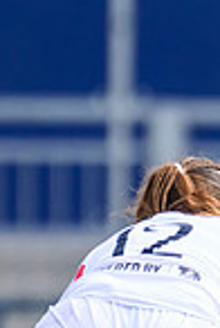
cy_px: 300
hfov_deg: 0.3
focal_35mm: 4158
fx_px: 37933
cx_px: 698
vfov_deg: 0.5
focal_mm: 560
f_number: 4
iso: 500
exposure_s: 1/2000
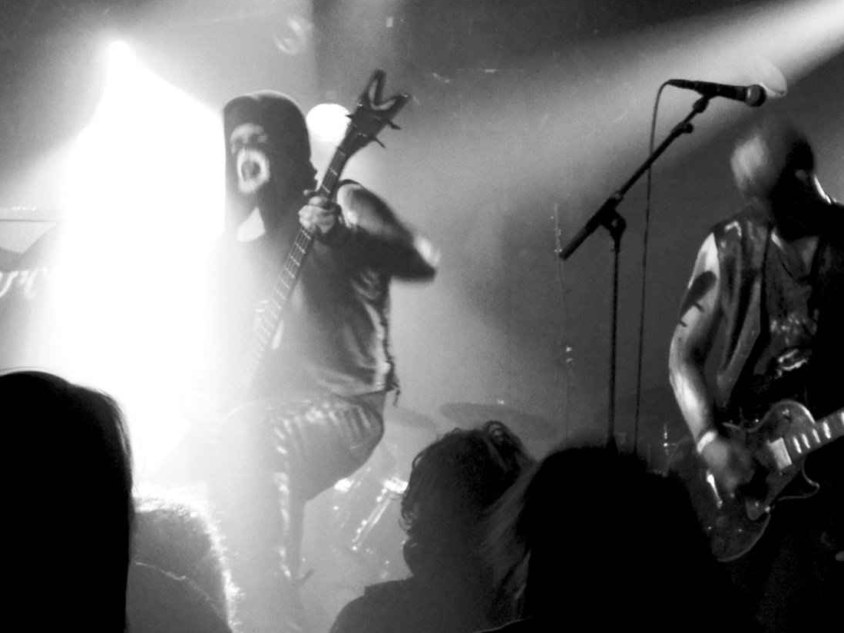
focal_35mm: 83
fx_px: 2023
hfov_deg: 23.6
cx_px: 439
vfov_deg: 17.8
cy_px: 252
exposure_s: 1/10
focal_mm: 11.7
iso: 400
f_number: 4.3
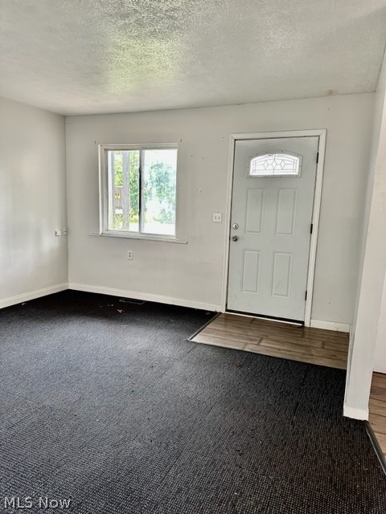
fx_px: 357
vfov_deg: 71.6
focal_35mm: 24
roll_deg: -1.5
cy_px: 257
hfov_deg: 56.8
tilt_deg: -10.7
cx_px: 193
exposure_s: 1/60
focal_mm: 6.86
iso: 320
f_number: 1.78
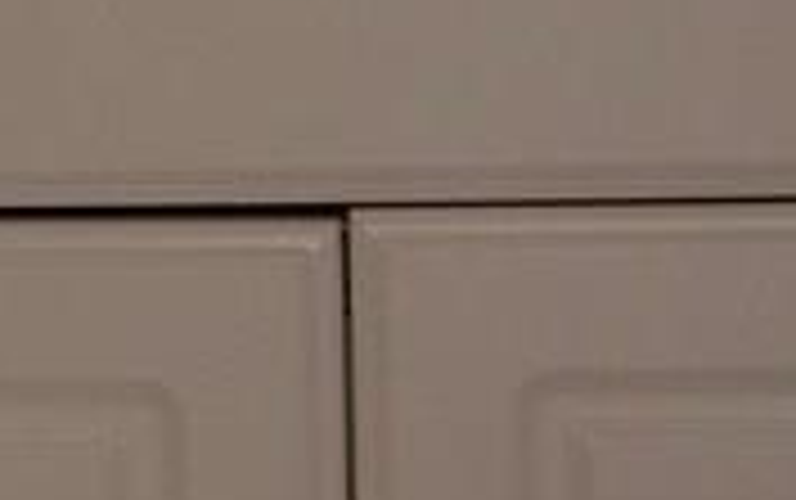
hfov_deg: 8.6
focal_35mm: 233
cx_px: -738
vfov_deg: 5.6
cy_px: -405
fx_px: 5059
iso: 50
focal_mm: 6.3
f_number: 2.8
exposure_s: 1/60
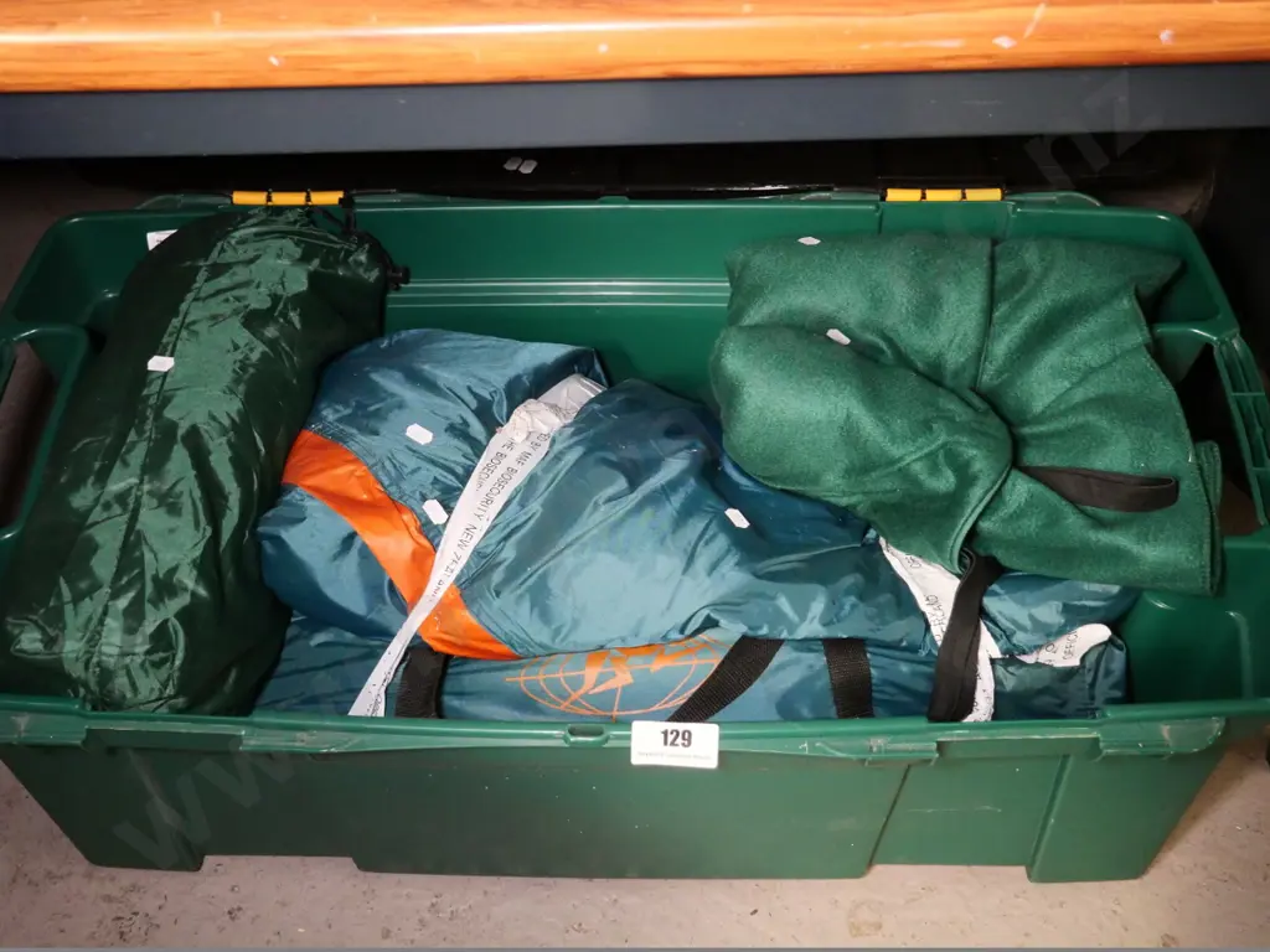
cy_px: 476
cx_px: 635
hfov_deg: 46.8
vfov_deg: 36.0
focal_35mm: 40
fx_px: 1468
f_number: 4.1
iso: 3200
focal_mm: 20
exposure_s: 1/100
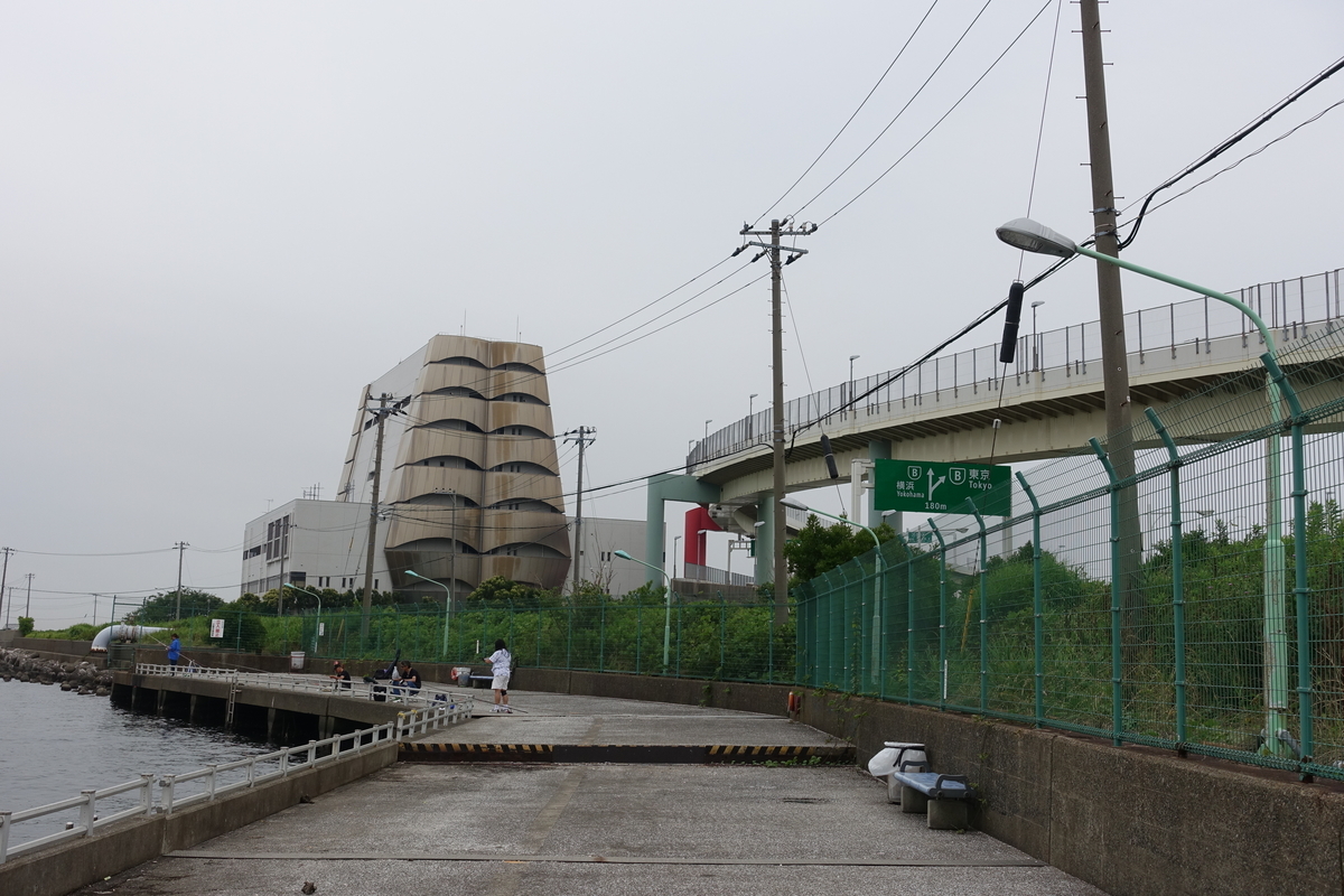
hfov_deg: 51.9
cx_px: 672
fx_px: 1381
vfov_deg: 35.9
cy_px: 448
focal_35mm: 37
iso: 125
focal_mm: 13.72
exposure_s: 1/640
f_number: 5.6
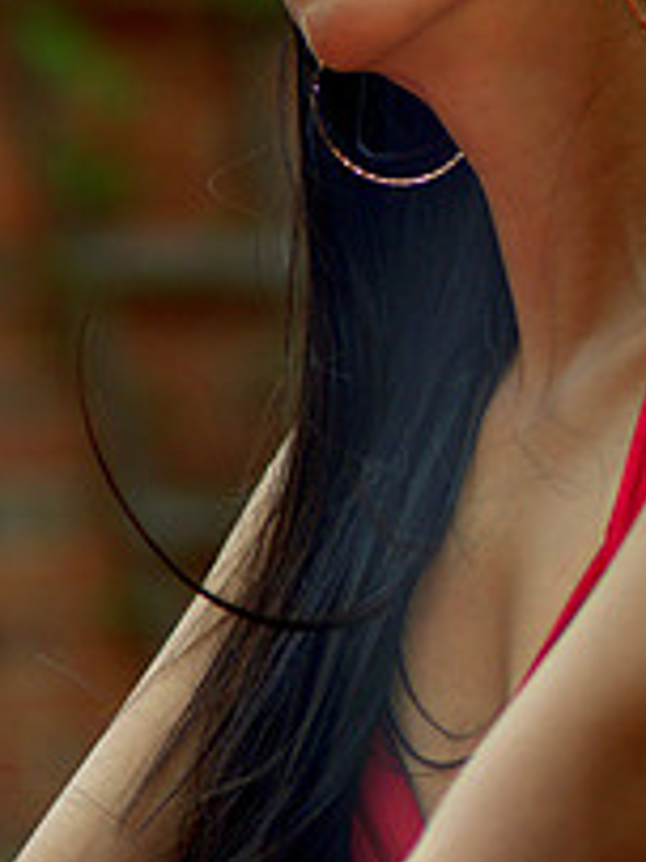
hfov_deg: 4.6
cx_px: 448
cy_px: -89
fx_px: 7971
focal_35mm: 320
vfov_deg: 6.2
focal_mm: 100
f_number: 2.8
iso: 100
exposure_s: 1/2000
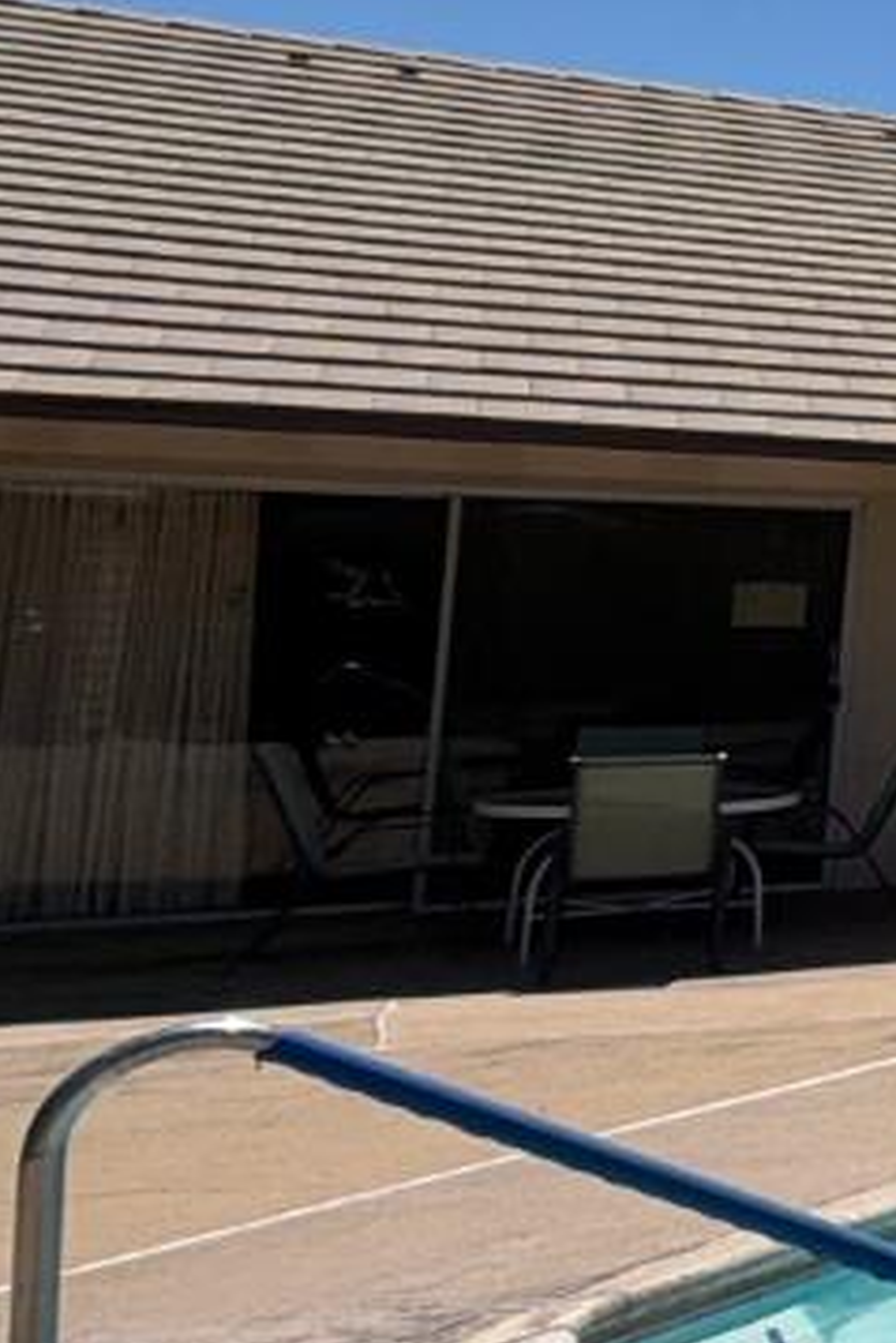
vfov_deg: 32.5
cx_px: 2733
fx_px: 2275
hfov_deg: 11.3
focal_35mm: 61
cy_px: 422
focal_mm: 2.22
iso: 20
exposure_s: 1/1572
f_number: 2.2
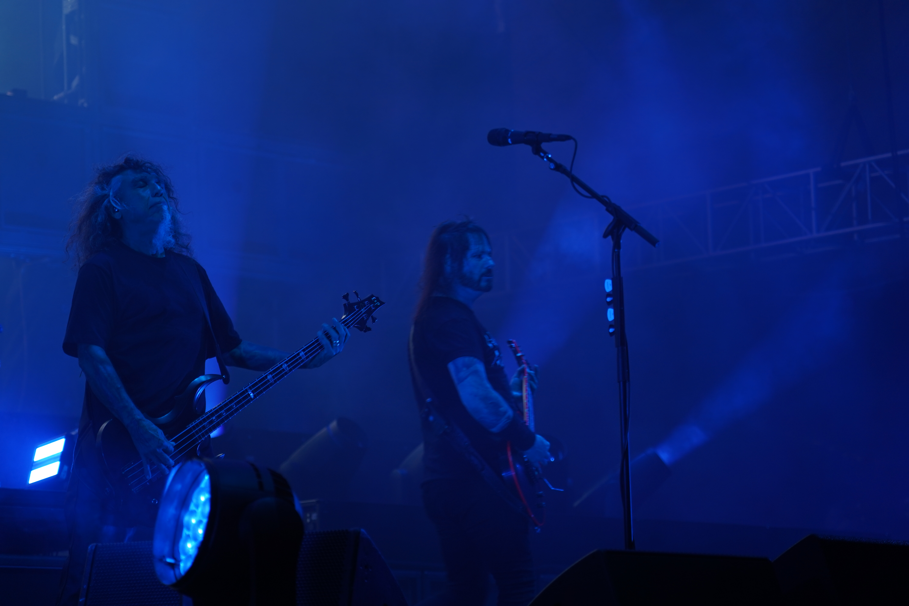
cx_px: 454
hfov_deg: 19.5
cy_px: 303
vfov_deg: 13.0
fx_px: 2651
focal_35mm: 105
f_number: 4
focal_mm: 105
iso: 250
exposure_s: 1/125
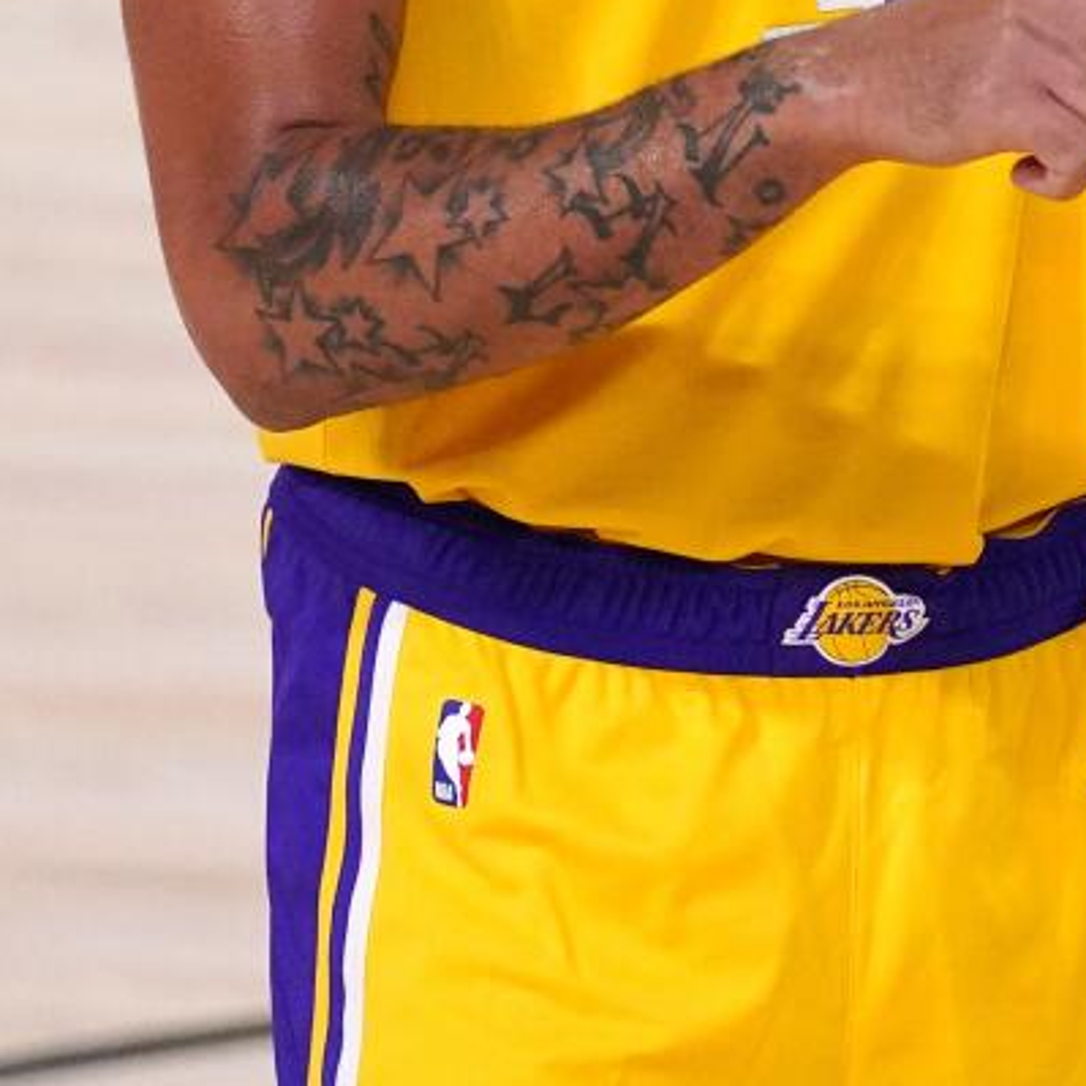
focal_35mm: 1899
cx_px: 1707
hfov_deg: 0.9
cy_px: -200
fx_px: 67404
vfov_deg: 0.9
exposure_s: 1/2000
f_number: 4
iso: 8000
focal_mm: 600
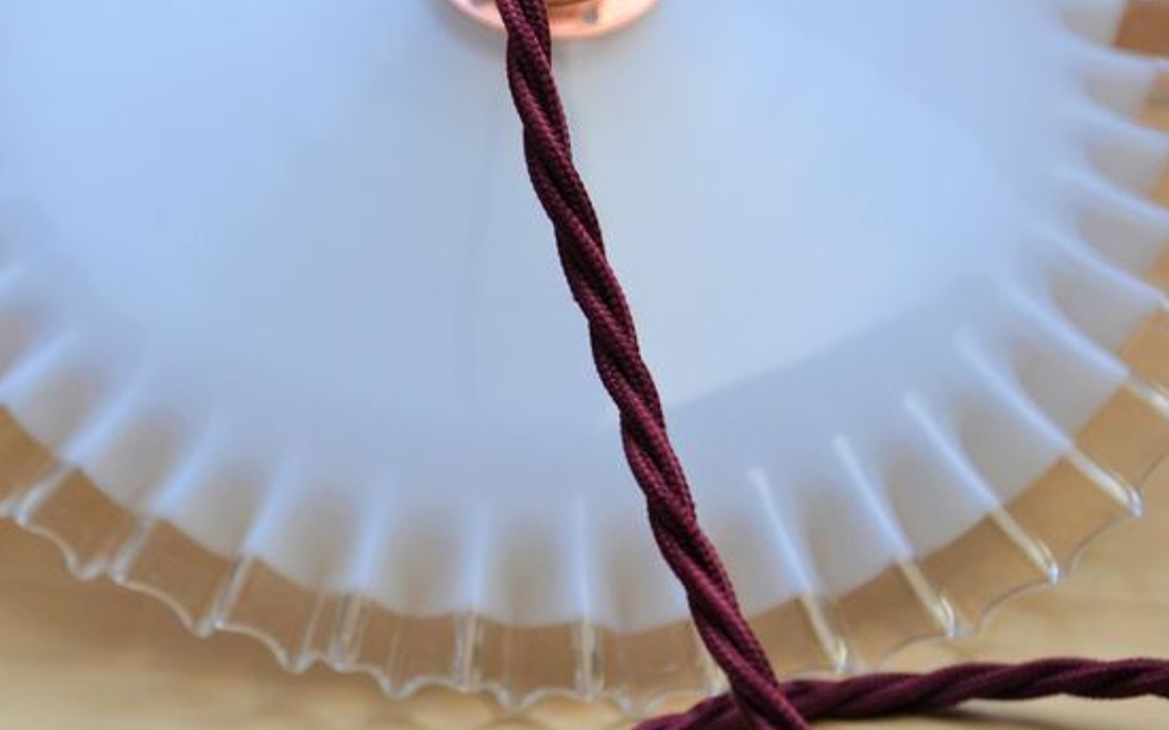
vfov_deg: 10.6
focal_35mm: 123
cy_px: 251
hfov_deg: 16.9
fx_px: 3918
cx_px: 344
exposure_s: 1/60
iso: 560
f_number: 5
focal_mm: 52
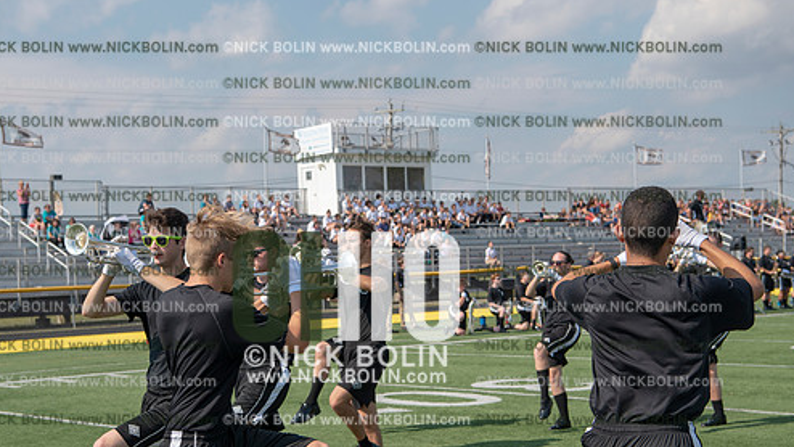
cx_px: 346
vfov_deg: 18.8
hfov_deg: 32.8
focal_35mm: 64
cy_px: 308
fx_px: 1348
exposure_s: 1/1250
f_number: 5.6
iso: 200
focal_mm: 52
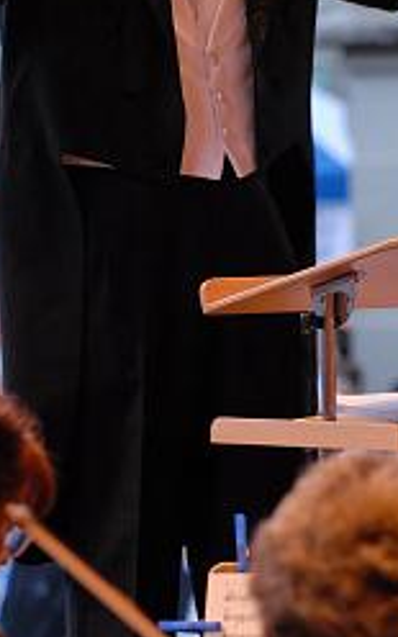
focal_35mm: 394
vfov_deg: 5.3
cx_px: 169
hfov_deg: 3.3
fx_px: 6839
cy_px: 87
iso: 800
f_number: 4
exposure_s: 1/80
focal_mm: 125
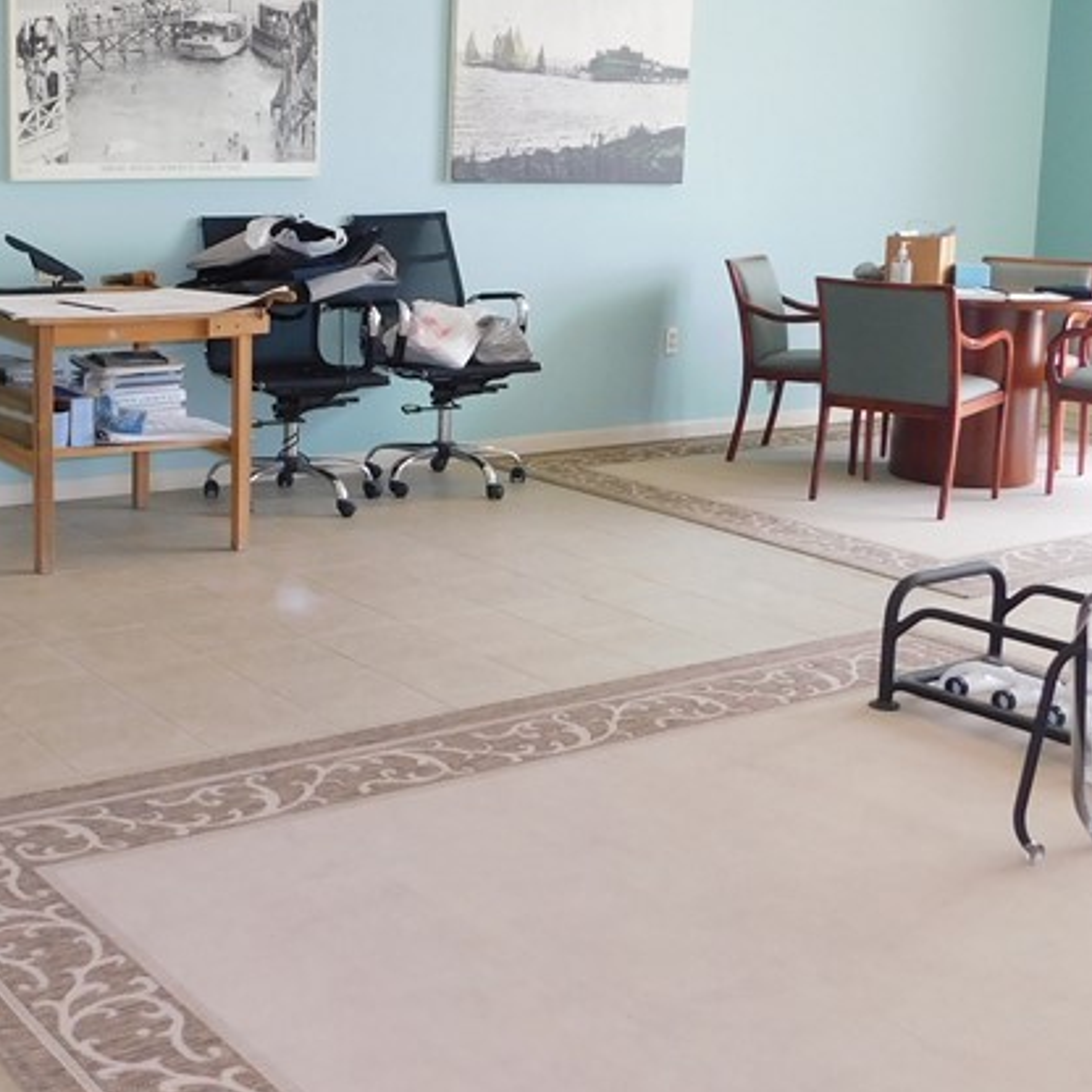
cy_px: 388
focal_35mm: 50
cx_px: 291
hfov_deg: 33.4
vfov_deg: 33.8
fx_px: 1785
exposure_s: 1/60
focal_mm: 4
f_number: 3
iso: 125
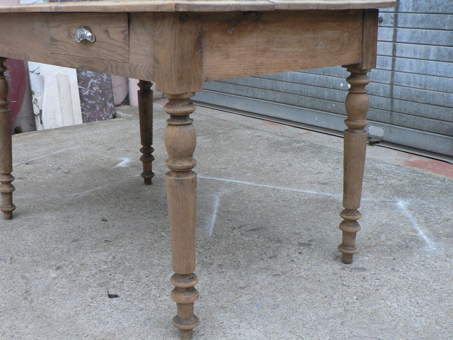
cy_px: 181
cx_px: 209
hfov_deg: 44.8
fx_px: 550
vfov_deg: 34.3
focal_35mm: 42
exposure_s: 1/30
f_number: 2.8
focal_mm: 6
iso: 200
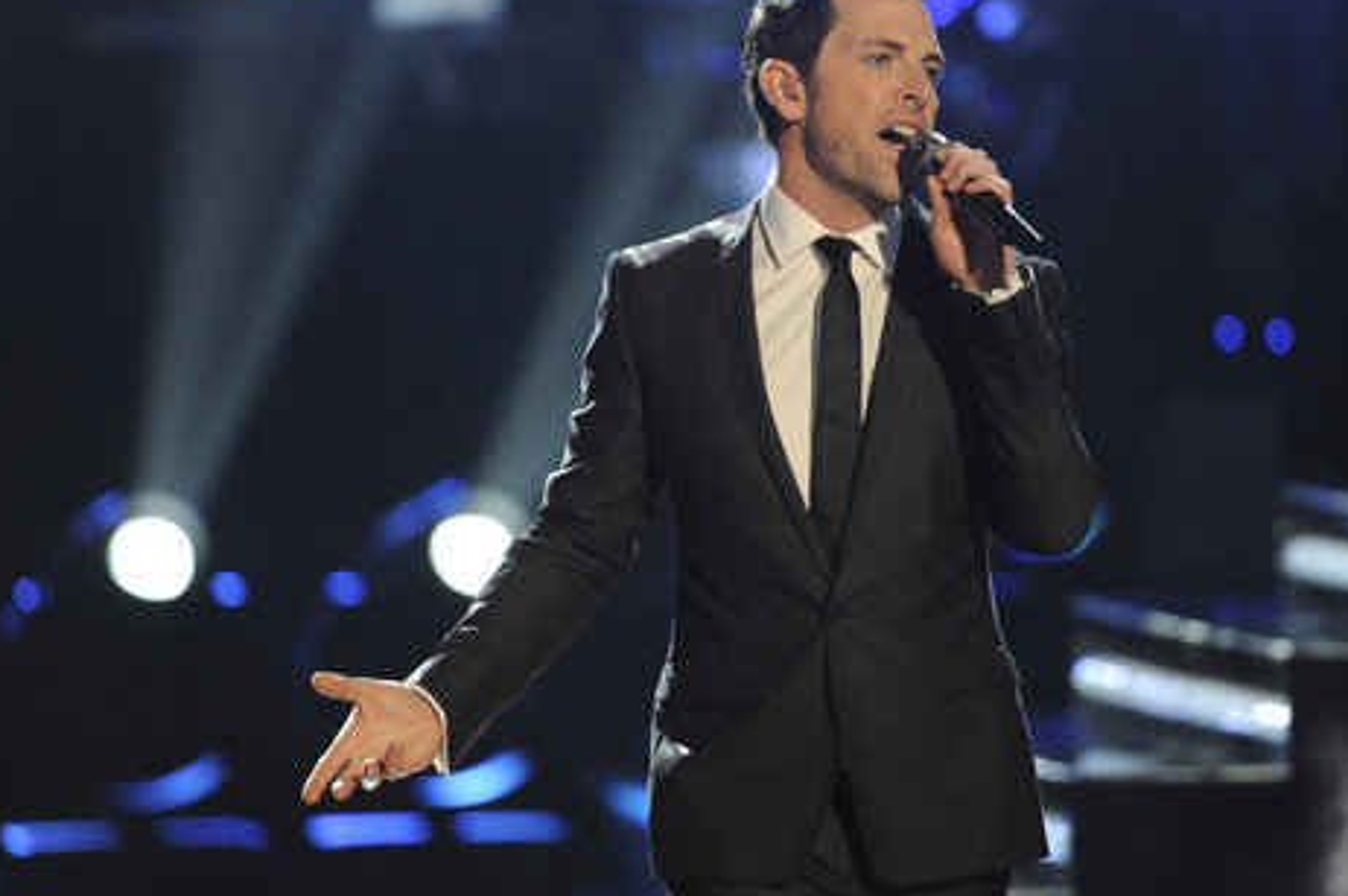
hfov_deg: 4.0
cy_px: 360
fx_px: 19450
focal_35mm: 520
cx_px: 747
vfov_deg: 2.6
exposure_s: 1/100
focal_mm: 400
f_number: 4
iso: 3200
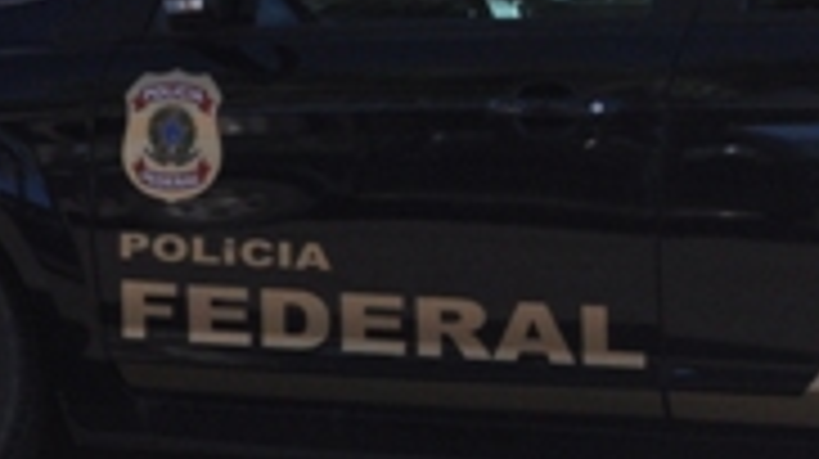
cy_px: 164
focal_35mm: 177
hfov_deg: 12.1
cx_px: 724
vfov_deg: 6.8
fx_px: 3840
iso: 500
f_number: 9.5
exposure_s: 1/350
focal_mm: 32
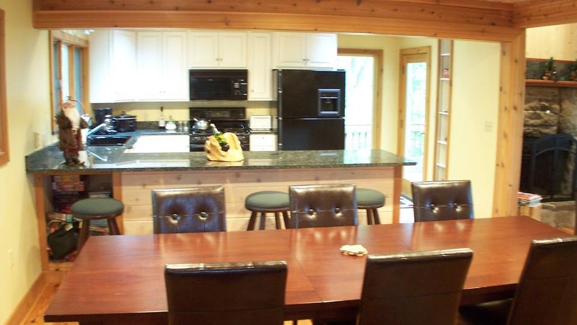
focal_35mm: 45
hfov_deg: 45.4
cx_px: 312
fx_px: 689
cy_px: 159
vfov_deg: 26.5
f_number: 2.8
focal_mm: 6.3
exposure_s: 1/3
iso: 140
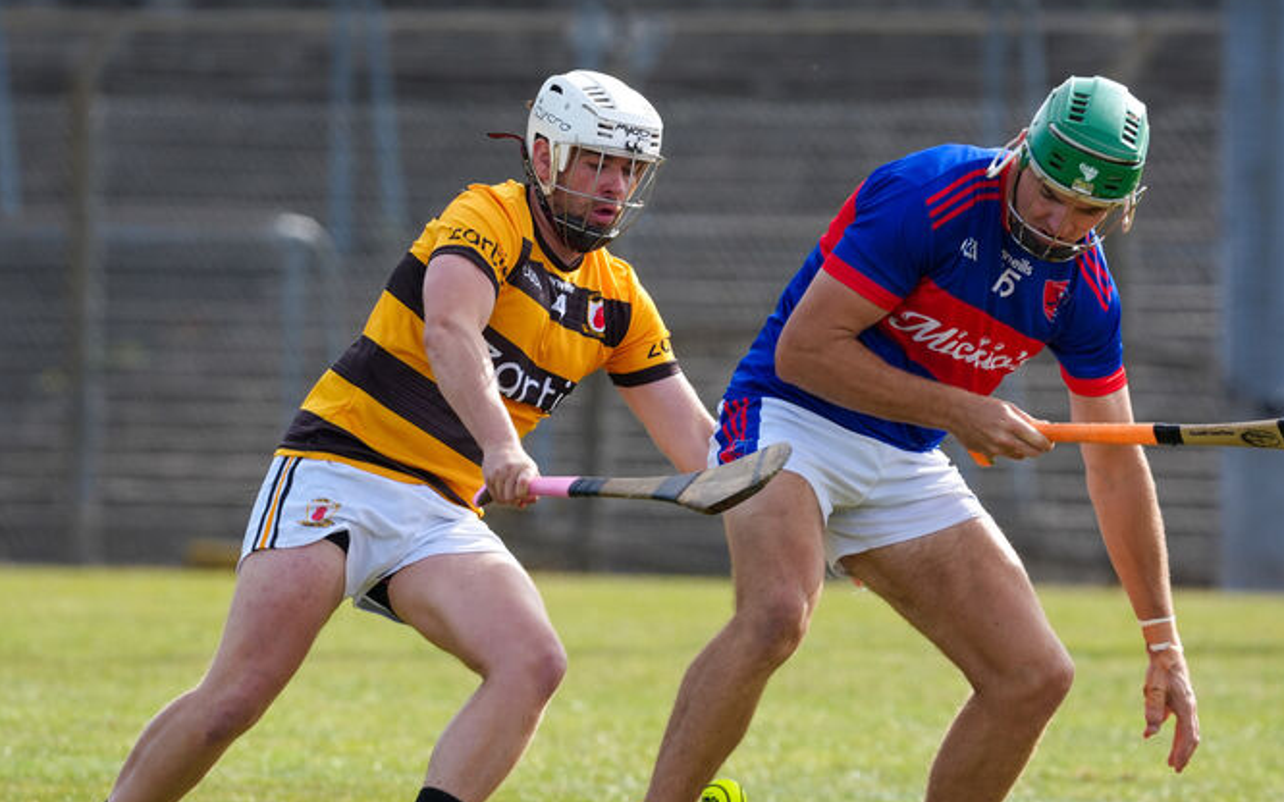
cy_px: 381
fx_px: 25436
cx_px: 629
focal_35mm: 727
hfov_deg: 2.9
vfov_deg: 1.8
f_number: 8
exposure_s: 1/1000
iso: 640
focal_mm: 594
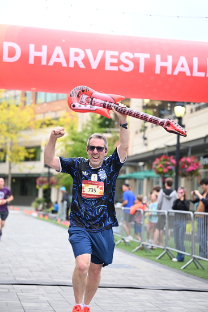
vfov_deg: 24.5
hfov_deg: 16.5
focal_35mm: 83
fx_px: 719
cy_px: 156
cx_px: 104
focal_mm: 83
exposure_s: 1/1600
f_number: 2.8
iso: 640
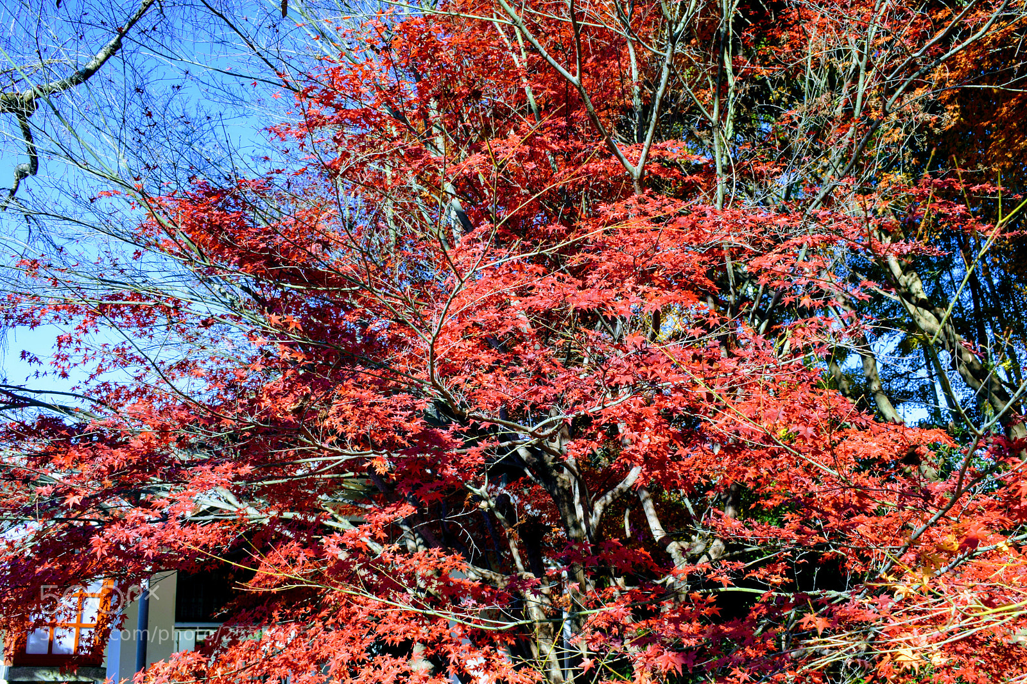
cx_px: 514
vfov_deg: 34.2
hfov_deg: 49.6
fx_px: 1112
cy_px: 342
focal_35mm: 39
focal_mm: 26
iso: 200
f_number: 8
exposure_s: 1/250
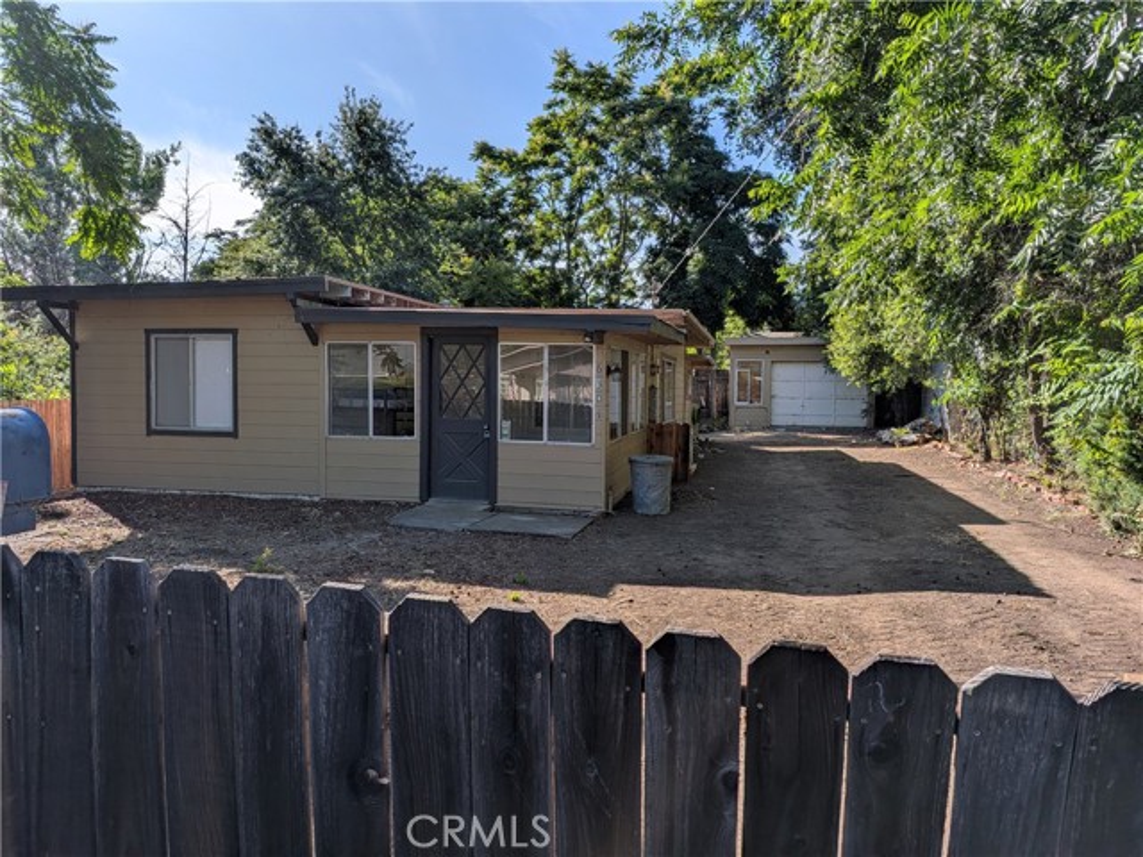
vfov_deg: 56.8
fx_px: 792
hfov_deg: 71.6
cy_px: 428
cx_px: 572
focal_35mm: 24
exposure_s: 1/1873
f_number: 1.7
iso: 33
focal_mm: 4.53
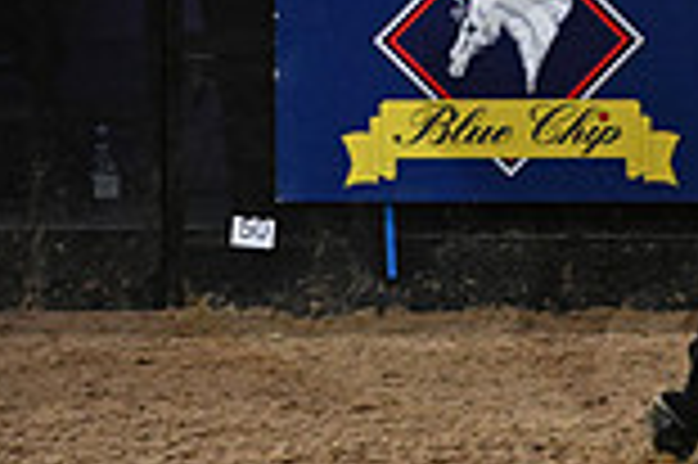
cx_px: 1279
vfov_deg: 3.3
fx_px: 8115
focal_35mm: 419
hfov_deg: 4.9
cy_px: -273
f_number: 5
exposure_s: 1/640
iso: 6400
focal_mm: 112
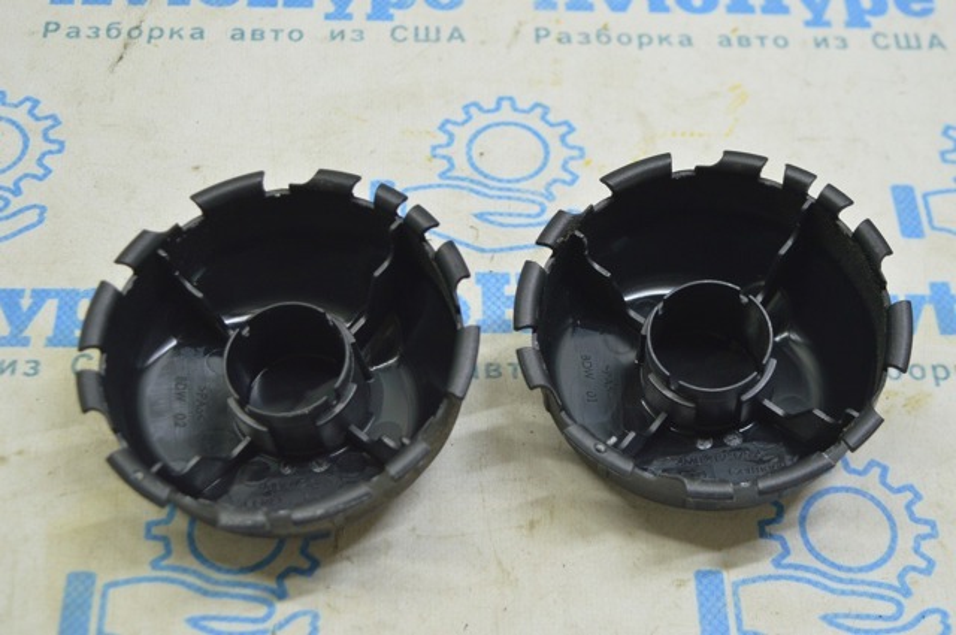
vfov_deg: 22.6
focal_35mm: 60
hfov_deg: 33.4
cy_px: 318
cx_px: 478
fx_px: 1591
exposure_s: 1/20
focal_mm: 40
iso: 400
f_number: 5.6
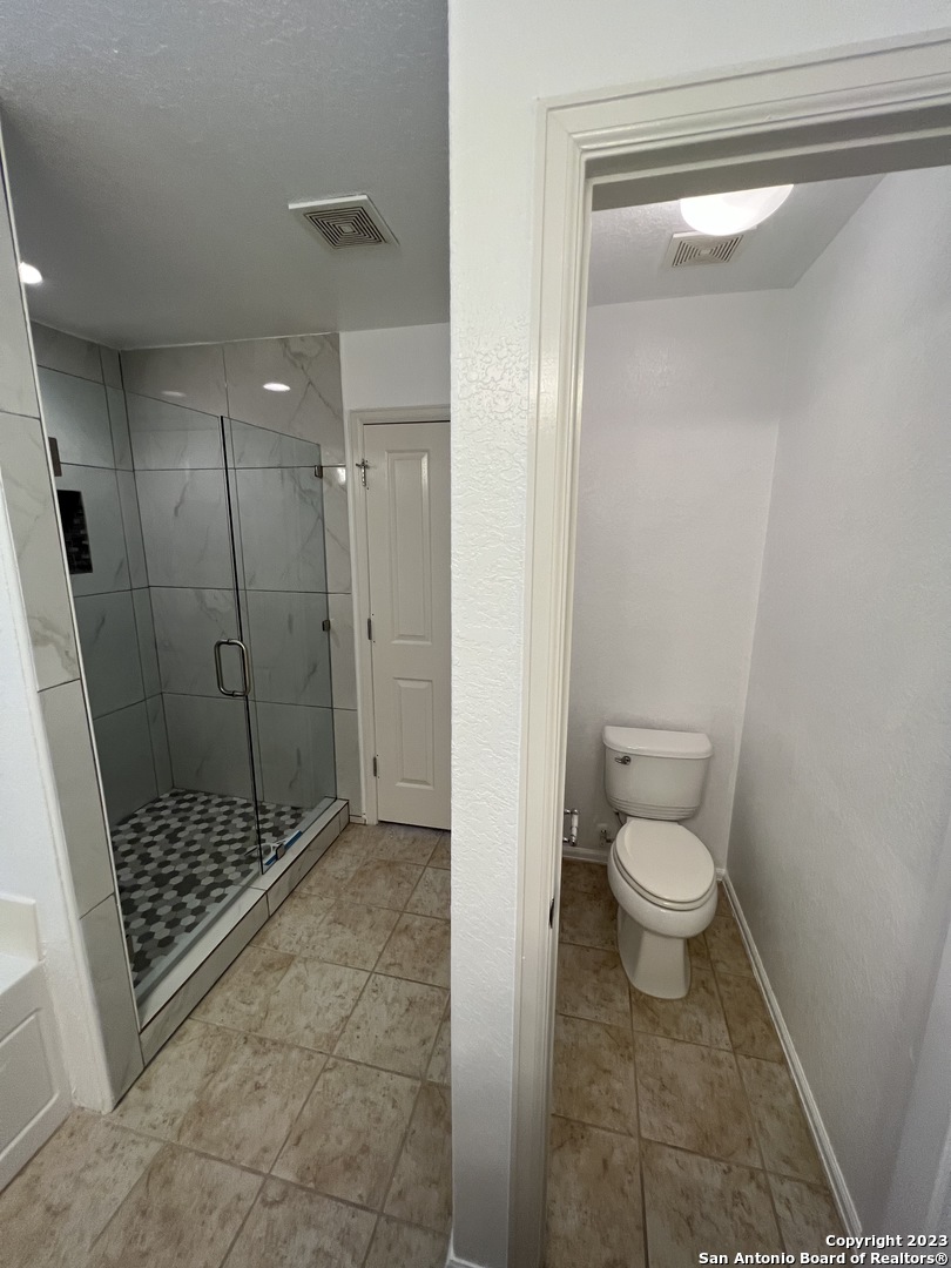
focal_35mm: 13
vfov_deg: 106.2
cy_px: 634
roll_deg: -0.2
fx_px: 476
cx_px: 476
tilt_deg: -11.5
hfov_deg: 89.9
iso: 250
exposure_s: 1/120
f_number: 1.8
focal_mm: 1.57
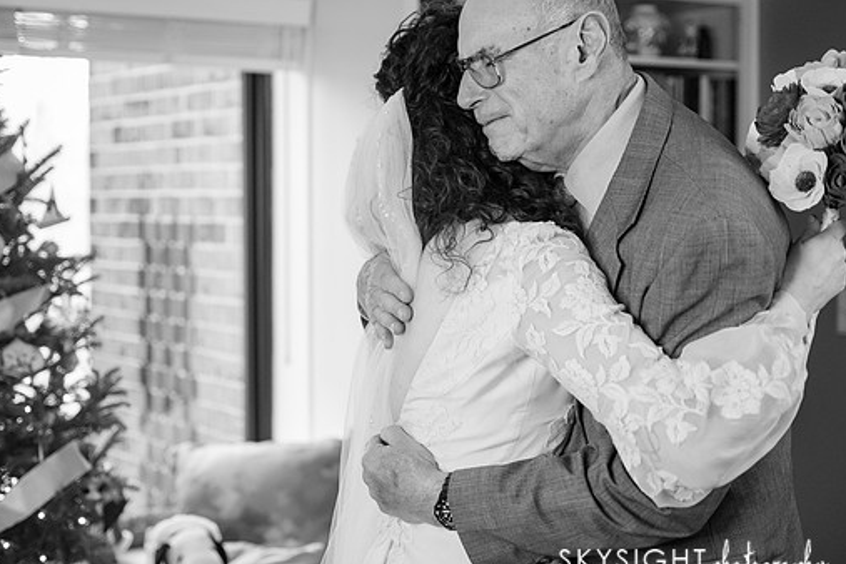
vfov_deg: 21.9
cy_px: 278
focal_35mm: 62
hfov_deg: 32.3
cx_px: 367
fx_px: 1457
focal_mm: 53
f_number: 2.8
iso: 3200
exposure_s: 1/800
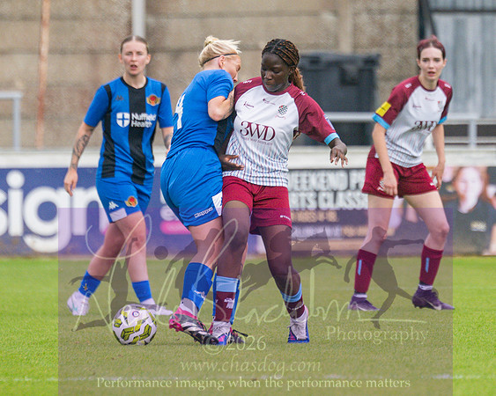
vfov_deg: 1.6
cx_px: 343
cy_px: 72
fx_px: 14103
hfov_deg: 2.0
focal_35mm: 961
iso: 450
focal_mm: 300
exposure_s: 1/1000
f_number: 4
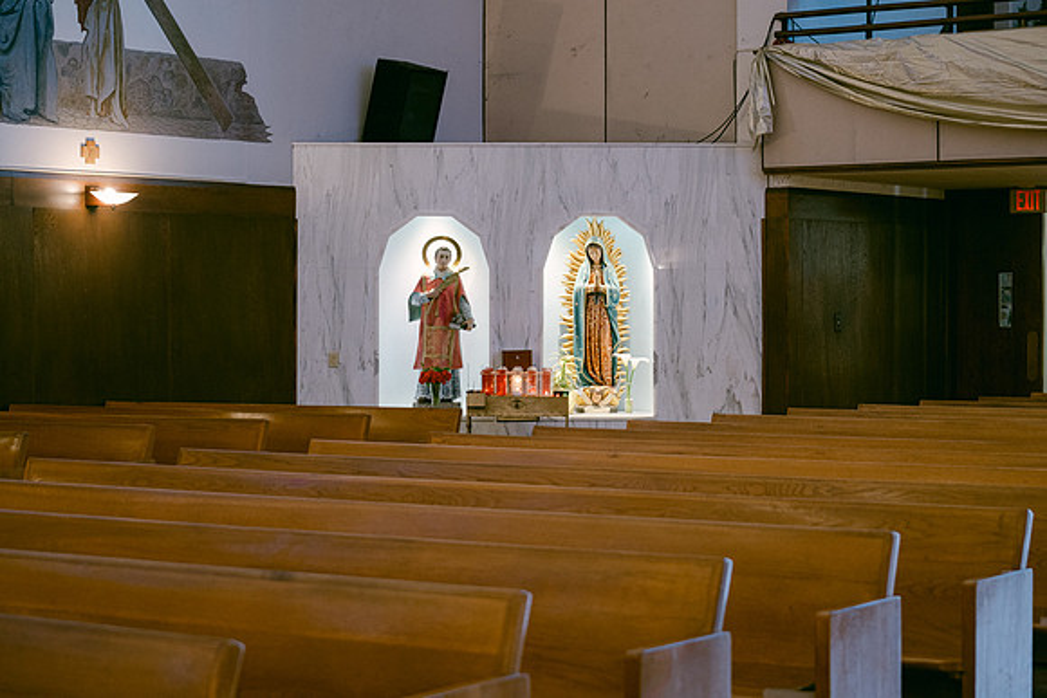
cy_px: 349
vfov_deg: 14.9
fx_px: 2676
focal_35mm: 92
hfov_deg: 22.1
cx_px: 524
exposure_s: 1/12
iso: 400
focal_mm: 61
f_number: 2.8
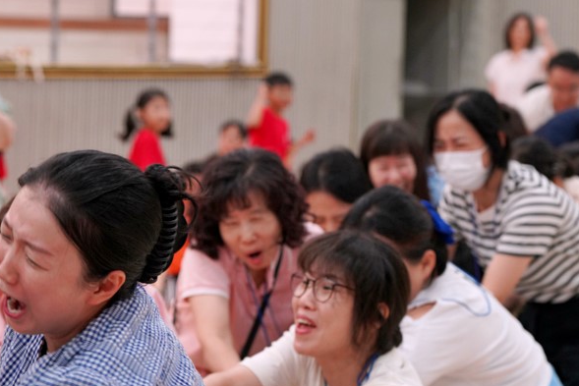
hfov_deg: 19.1
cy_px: 152
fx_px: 1721
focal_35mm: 107
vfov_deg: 12.8
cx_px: 319
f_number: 4
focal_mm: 70
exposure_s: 1/160
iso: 1600
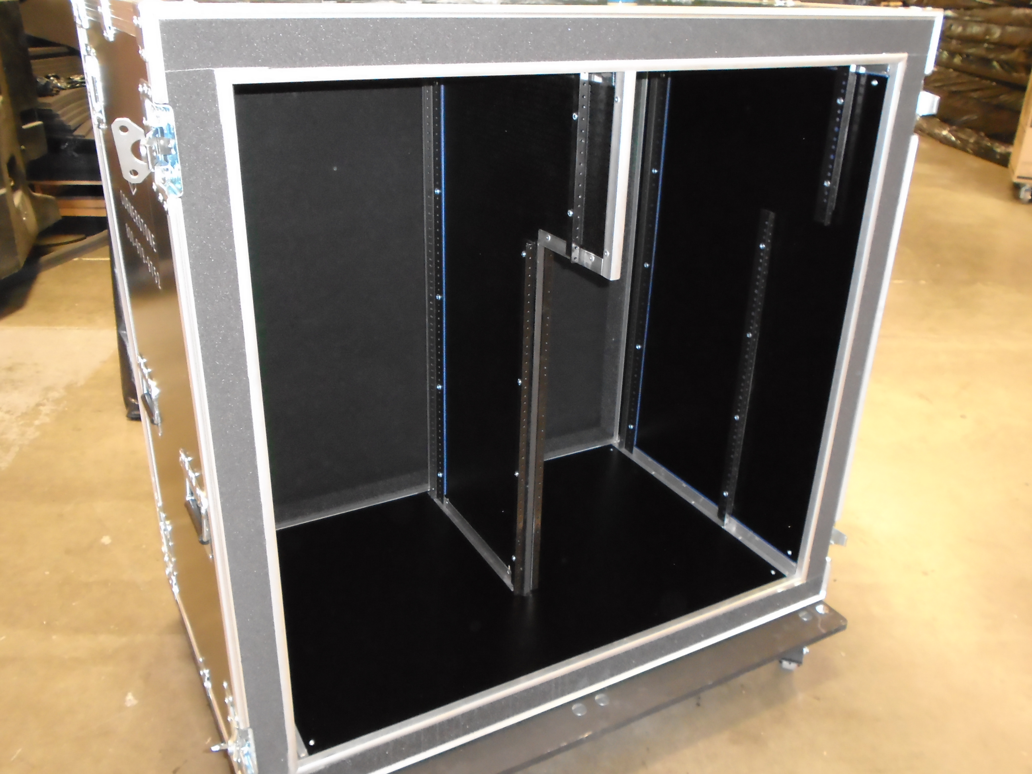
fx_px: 924
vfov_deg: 45.4
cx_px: 516
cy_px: 387
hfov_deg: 58.4
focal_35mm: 31
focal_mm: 5.5
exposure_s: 1/40
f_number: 3.5
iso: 640
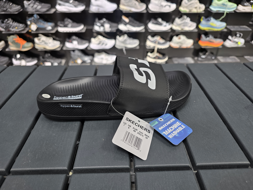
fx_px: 168
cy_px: 95
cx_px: 126
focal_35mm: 23
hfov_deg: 73.9
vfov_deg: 58.9
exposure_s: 1/100
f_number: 1.7
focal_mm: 6.3
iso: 160
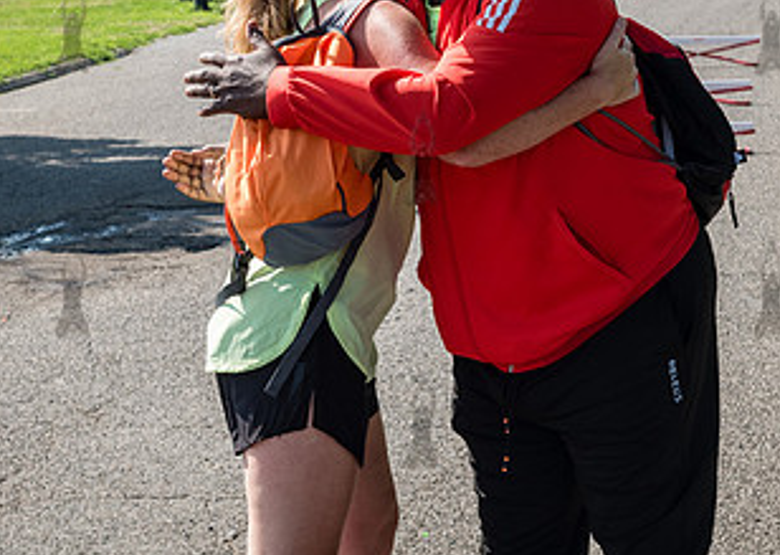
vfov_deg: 12.2
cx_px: 458
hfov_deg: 17.1
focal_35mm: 117
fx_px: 2588
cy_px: 169
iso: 400
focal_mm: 50
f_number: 5.6
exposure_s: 1/800
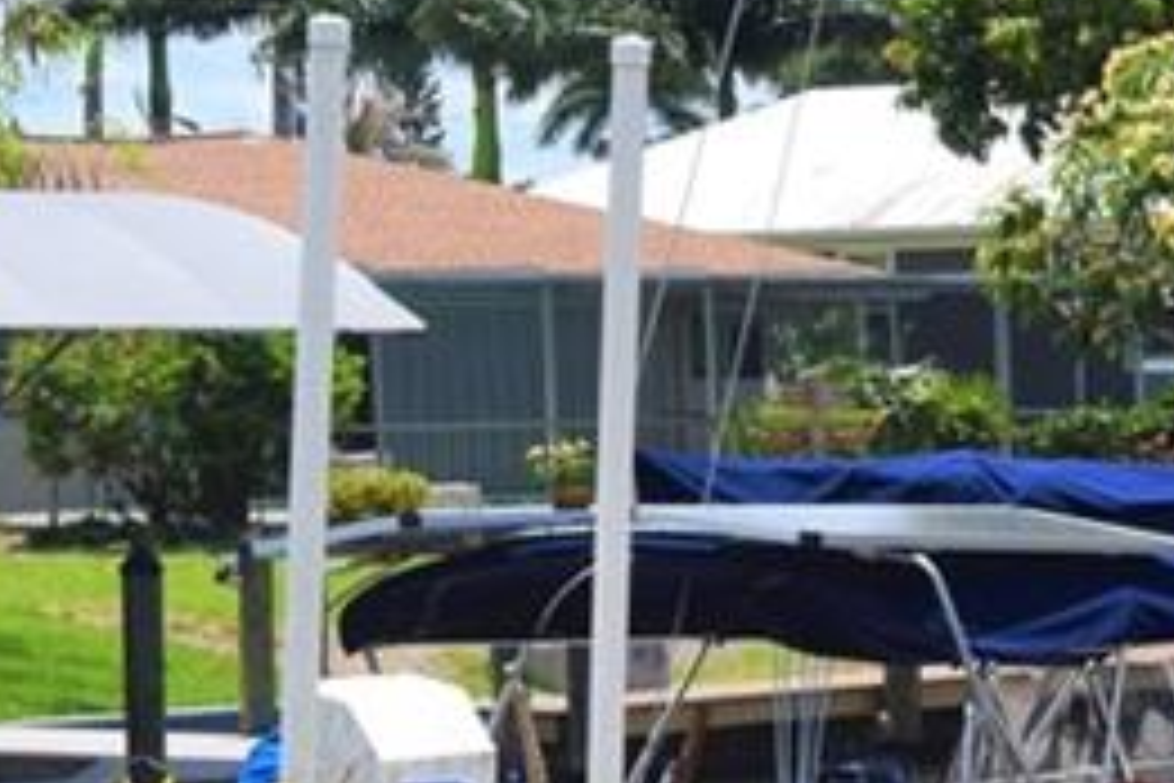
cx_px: 2254
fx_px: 5184
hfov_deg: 11.7
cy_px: 814
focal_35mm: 159
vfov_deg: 8.6
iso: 200
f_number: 10
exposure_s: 1/400
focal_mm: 27
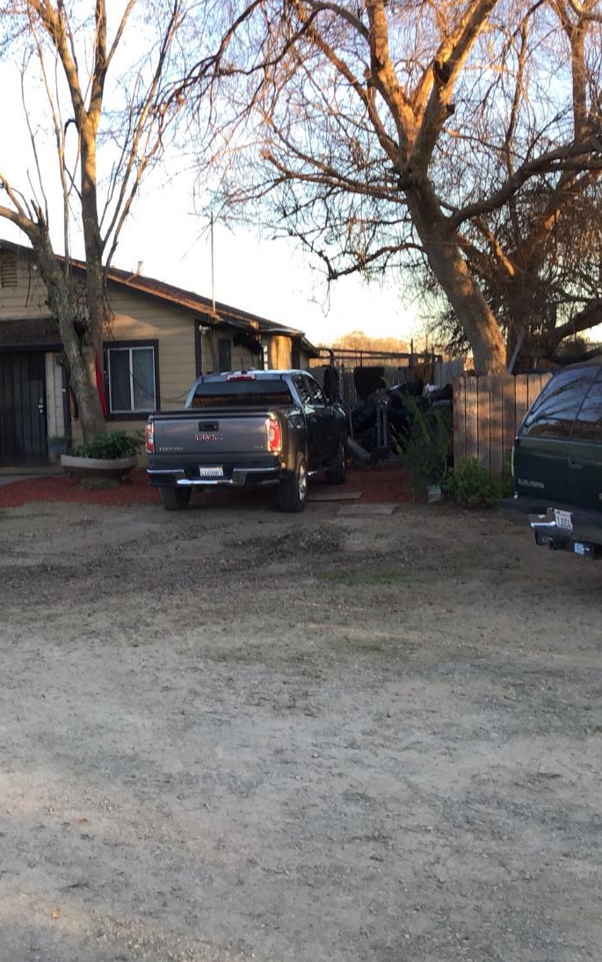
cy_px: 483
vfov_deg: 44.4
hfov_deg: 27.9
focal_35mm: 45
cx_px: 102
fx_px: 1180
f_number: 2.4
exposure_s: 1/120
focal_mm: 3.3
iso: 40
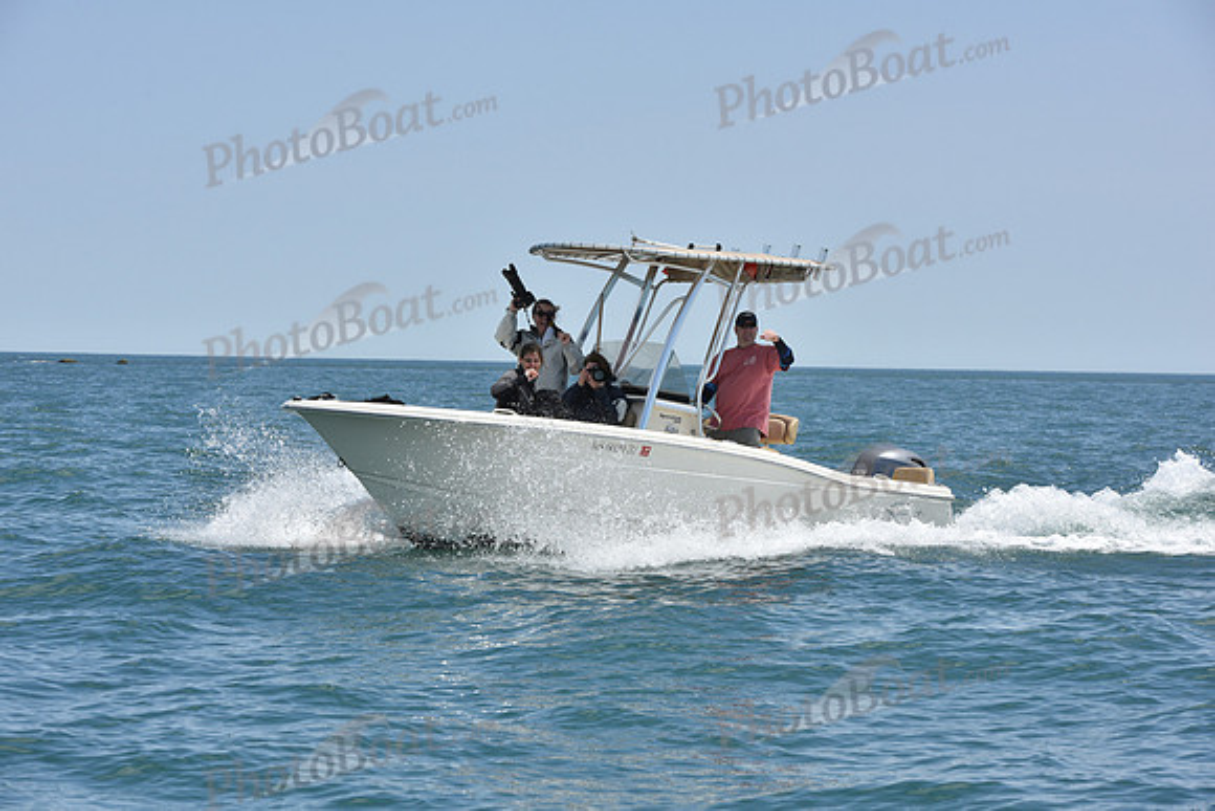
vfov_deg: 11.4
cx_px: 608
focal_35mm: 120
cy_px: 406
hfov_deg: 17.1
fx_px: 4051
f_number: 9
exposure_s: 1/1250
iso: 400
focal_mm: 120
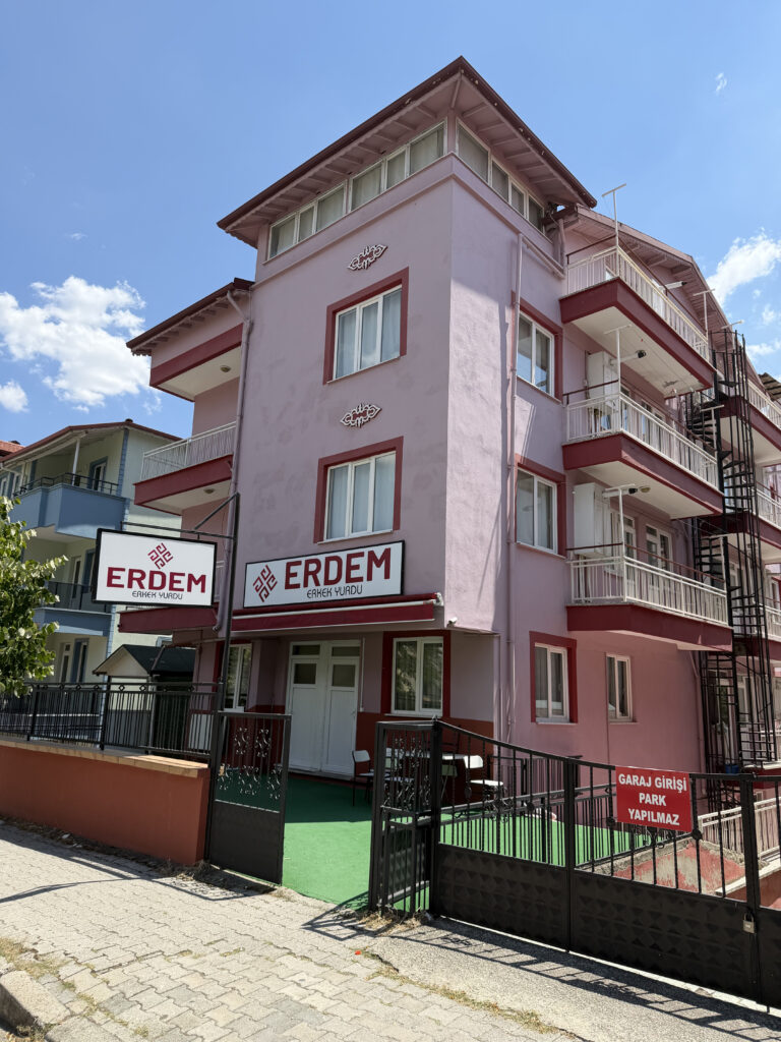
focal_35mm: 24
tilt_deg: +13.3
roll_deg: -2.0
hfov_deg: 56.8
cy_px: 521
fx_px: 722
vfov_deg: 71.6
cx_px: 390
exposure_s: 1/3953
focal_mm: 6.76
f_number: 1.78
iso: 80
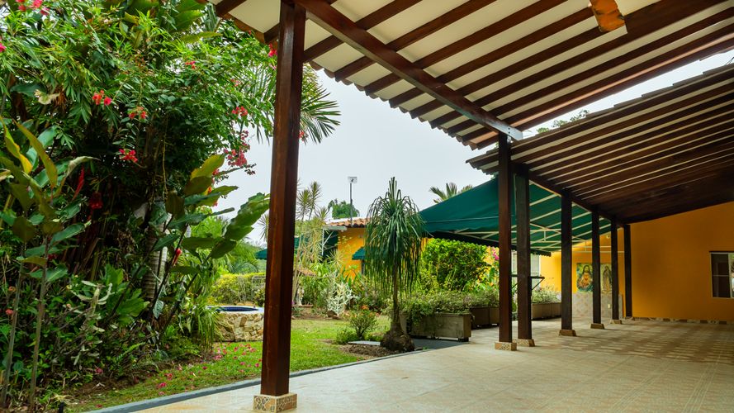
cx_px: 367
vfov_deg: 41.1
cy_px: 206
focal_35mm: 28
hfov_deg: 67.4
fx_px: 550
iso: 400
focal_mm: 18
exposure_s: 1/125
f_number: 7.1
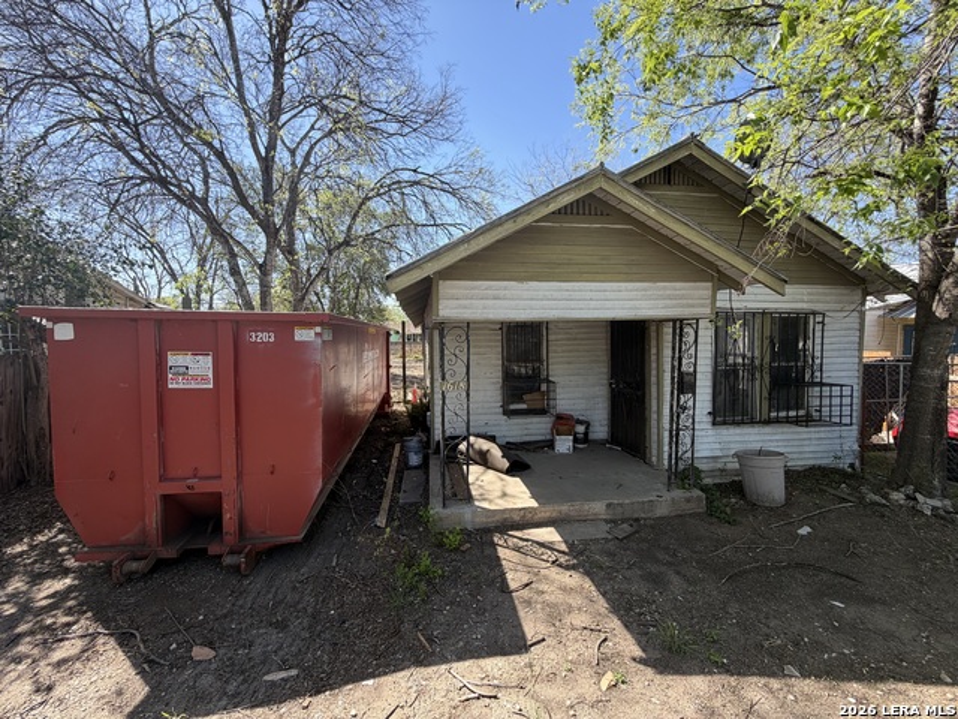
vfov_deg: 85.7
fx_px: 387
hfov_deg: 102.1
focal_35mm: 14
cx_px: 479
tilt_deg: -4.8
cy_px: 360
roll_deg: +1.4
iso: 50
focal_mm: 2.22
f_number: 2.2
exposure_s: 1/502
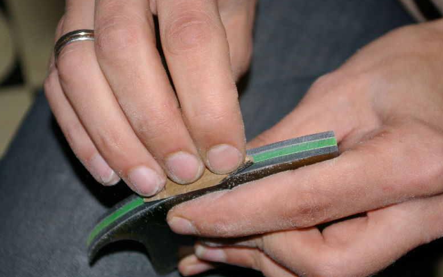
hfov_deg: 23.9
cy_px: 135
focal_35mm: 87
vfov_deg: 15.1
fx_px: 1045
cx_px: 219
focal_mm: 55
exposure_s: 1/60
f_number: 5.6
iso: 200
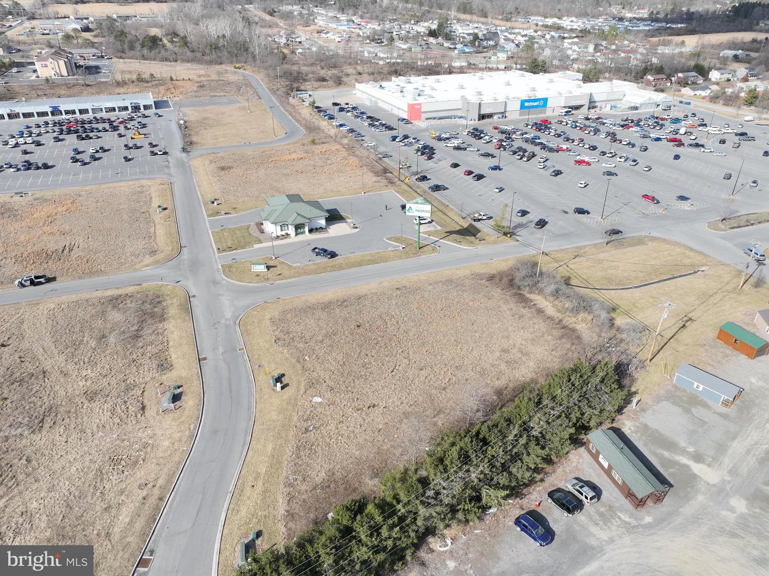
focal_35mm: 24
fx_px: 533
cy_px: 288
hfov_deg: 71.6
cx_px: 384
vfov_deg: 56.8
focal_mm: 12.29
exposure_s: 1/1250
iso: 230
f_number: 2.8
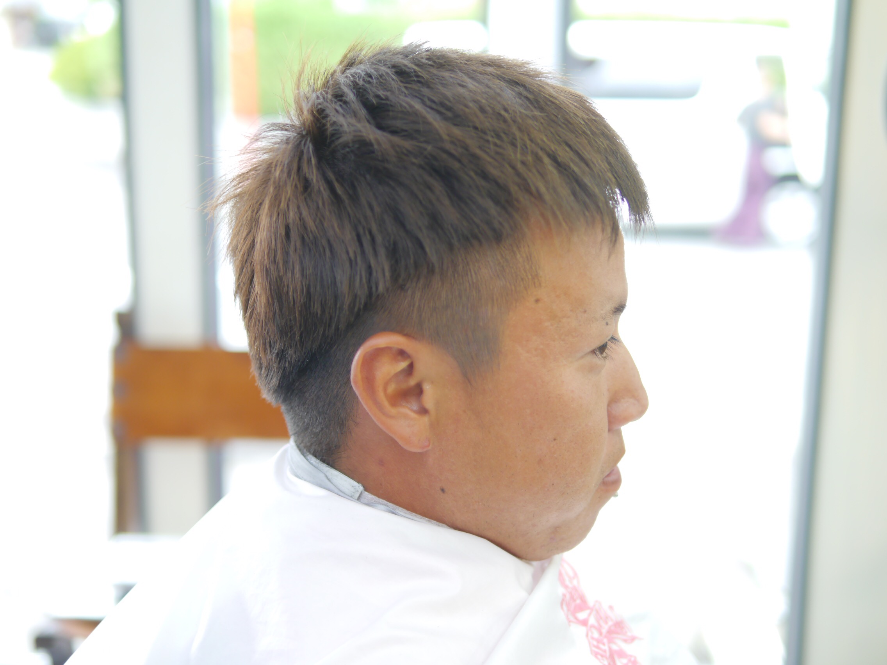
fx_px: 1281
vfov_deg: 29.1
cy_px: 332
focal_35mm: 50
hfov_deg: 38.2
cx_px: 444
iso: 160
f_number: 1.4
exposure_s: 1/80
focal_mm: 25
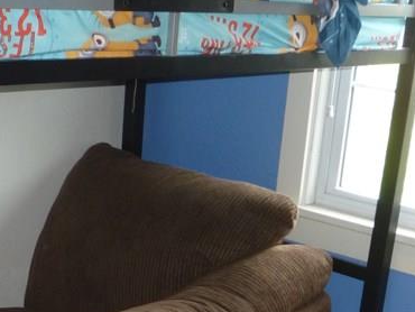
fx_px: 996
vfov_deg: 17.2
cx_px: 214
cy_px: 339
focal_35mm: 83
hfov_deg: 23.5
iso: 200
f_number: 3.3
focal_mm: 5.2
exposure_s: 1/30
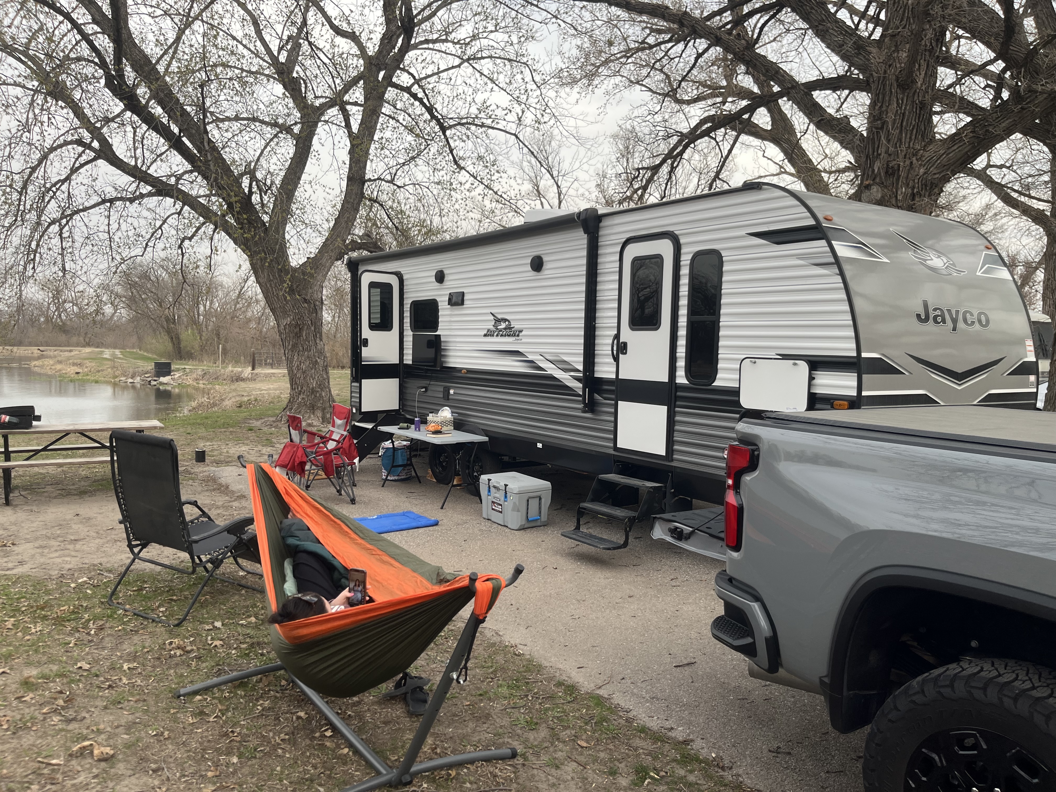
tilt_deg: -5.6
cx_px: 528
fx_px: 793
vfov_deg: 53.1
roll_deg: -1.5
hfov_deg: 67.3
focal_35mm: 26
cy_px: 396
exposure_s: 1/537
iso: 50
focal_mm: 5.1
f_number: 1.6
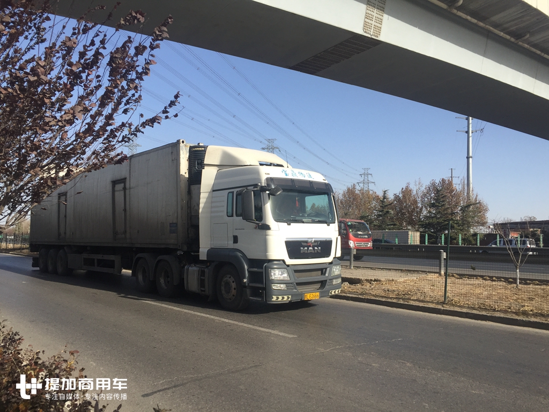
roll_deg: -3.3
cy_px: 206
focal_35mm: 29
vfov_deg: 48.2
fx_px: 460
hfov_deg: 61.7
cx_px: 274
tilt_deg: +5.0
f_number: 2.2
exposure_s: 1/1799
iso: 32
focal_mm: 4.15
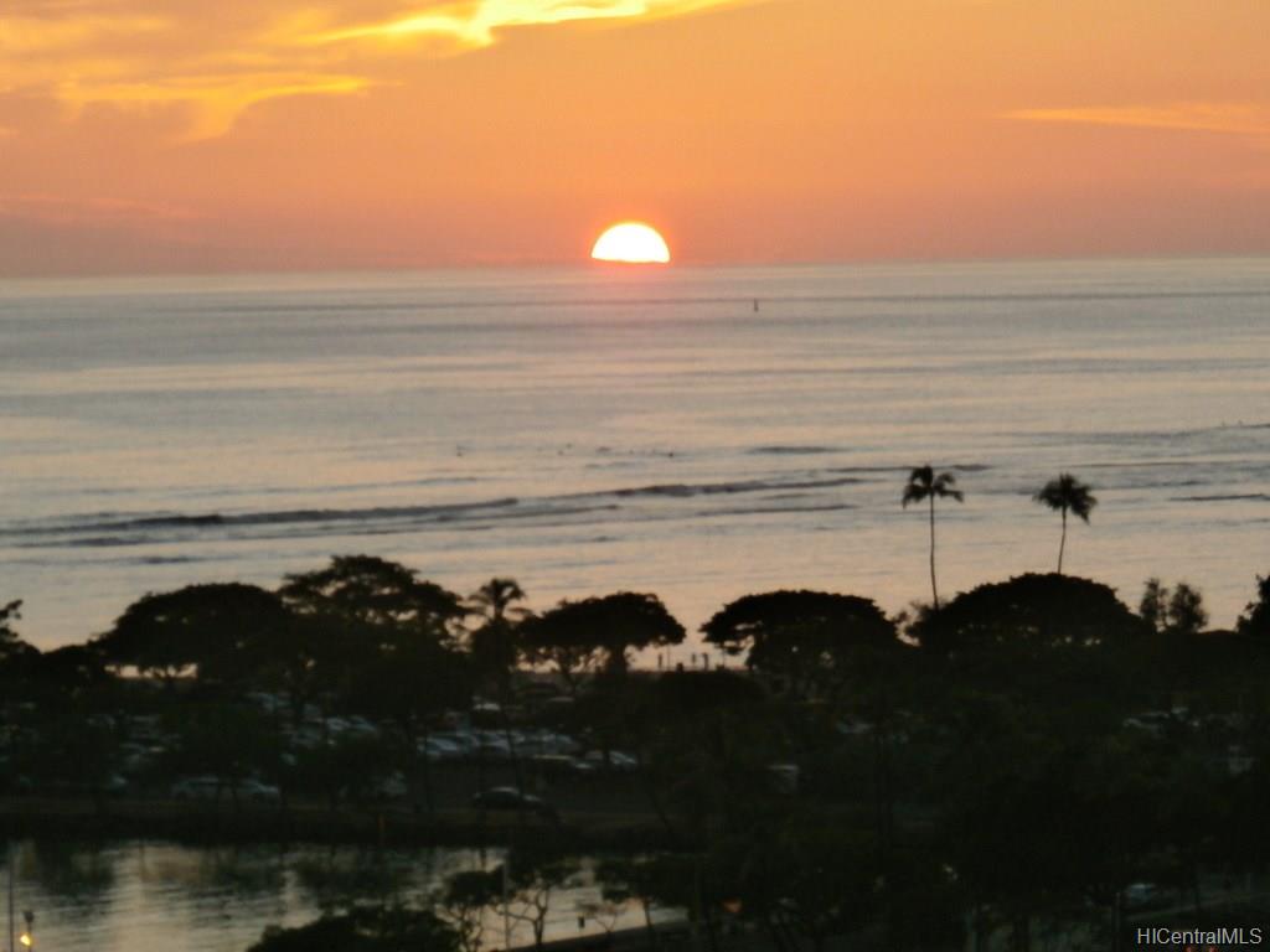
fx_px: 7521
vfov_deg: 7.2
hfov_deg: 9.7
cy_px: 476
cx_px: 635
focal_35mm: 205
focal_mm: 36.51
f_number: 5.9
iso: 200
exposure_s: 1/100
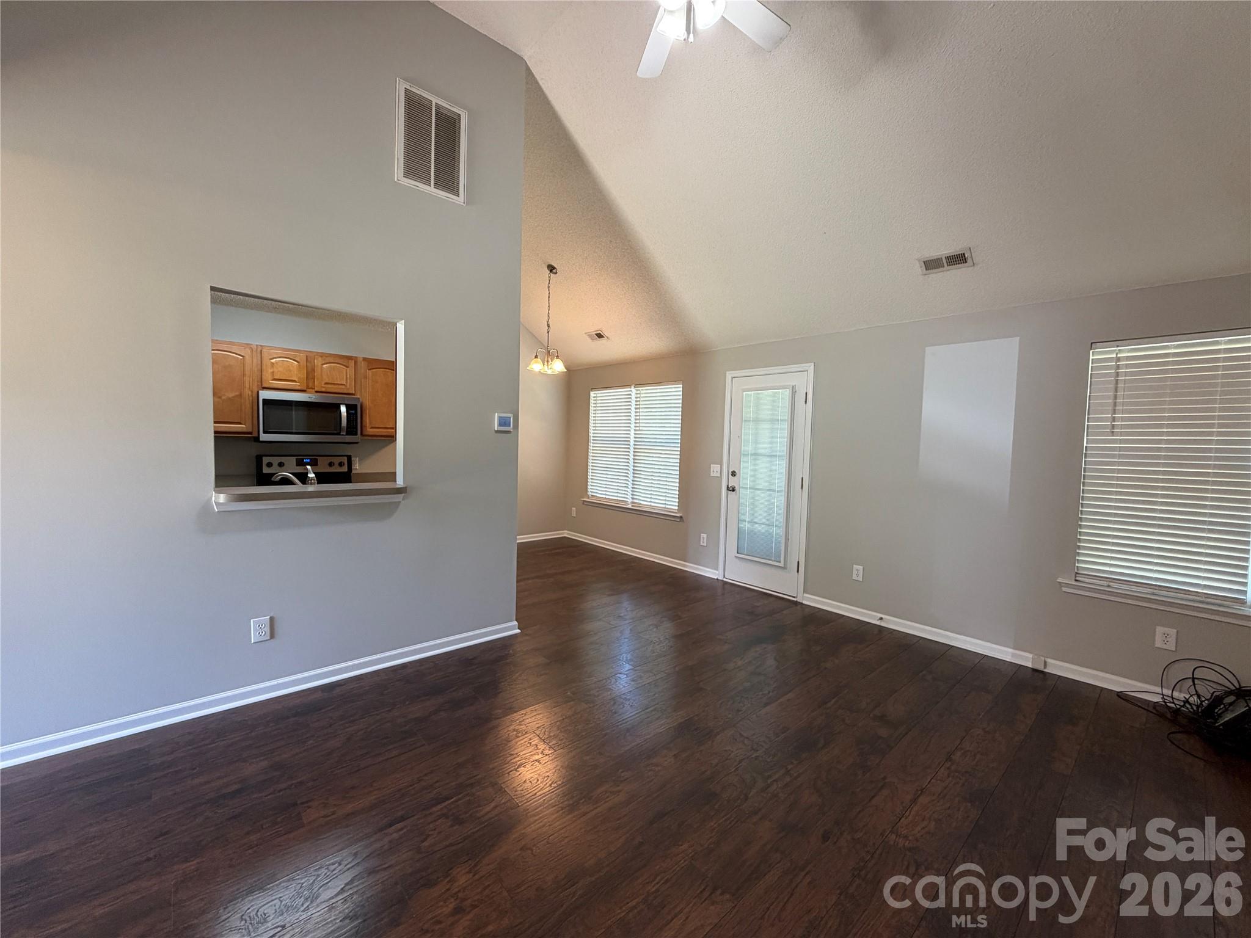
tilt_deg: -3.4
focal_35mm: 14
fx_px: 506
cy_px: 469
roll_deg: -1.2
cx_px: 626
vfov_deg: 85.7
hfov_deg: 102.1
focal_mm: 2.22
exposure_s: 1/60
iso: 200
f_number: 2.2
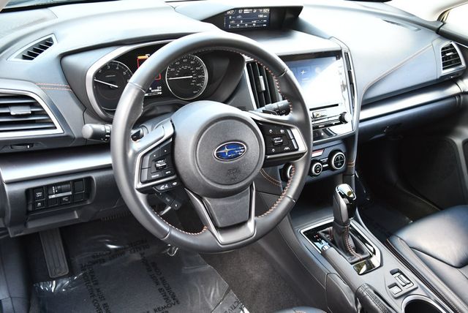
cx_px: 234
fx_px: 468
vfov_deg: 36.9
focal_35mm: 36
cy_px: 156
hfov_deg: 53.1
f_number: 3.5
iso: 800
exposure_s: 1/160
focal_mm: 18
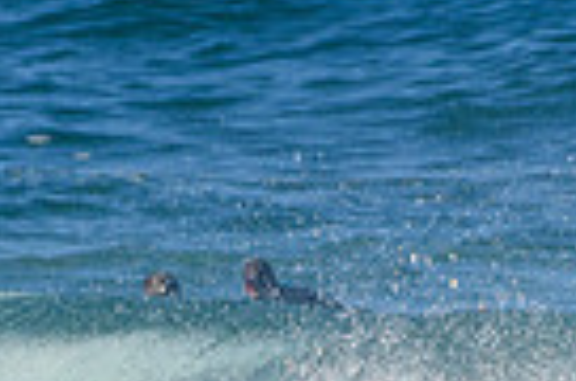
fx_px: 51224
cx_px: 572
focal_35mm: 3209
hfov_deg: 0.6
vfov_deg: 0.4
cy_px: 557
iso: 320
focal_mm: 500
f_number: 5.6
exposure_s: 1/2000
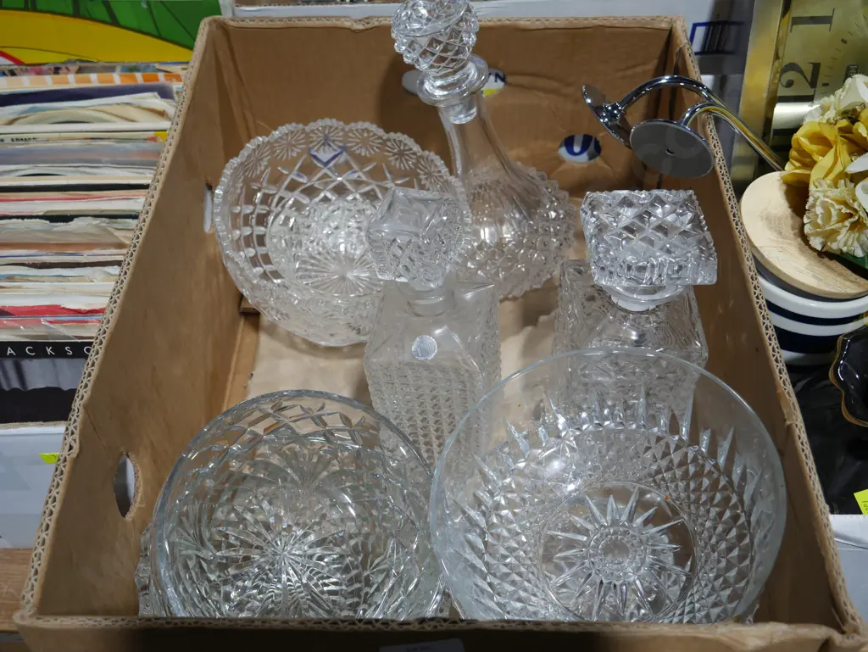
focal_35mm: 36
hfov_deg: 51.3
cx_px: 434
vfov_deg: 39.7
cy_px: 326
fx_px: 903
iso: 200
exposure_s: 1/80
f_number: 4
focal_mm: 18
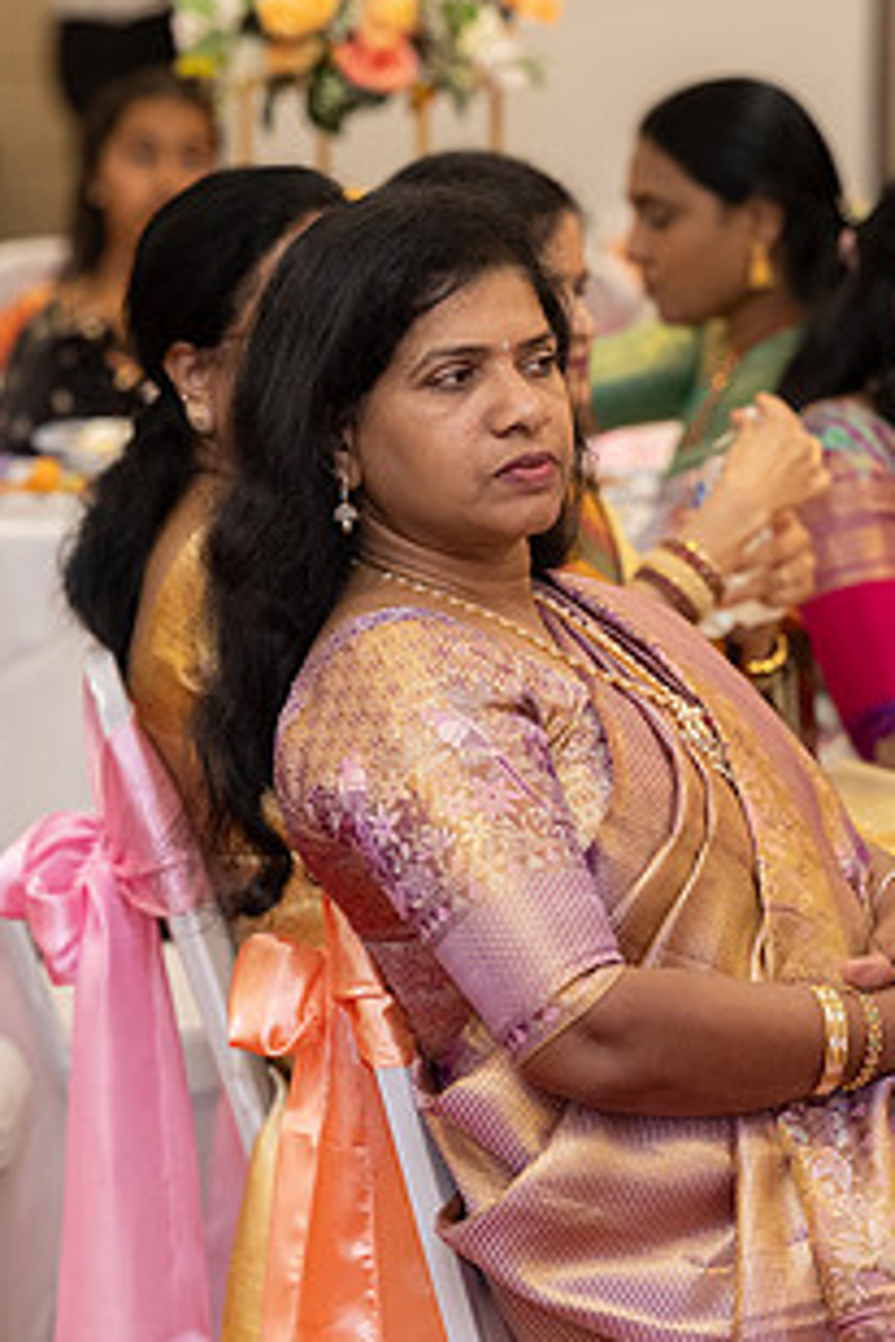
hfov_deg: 6.1
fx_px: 8390
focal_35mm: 225
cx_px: 573
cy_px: 567
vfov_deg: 9.1
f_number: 3.5
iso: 1000
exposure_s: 1/160
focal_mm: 120
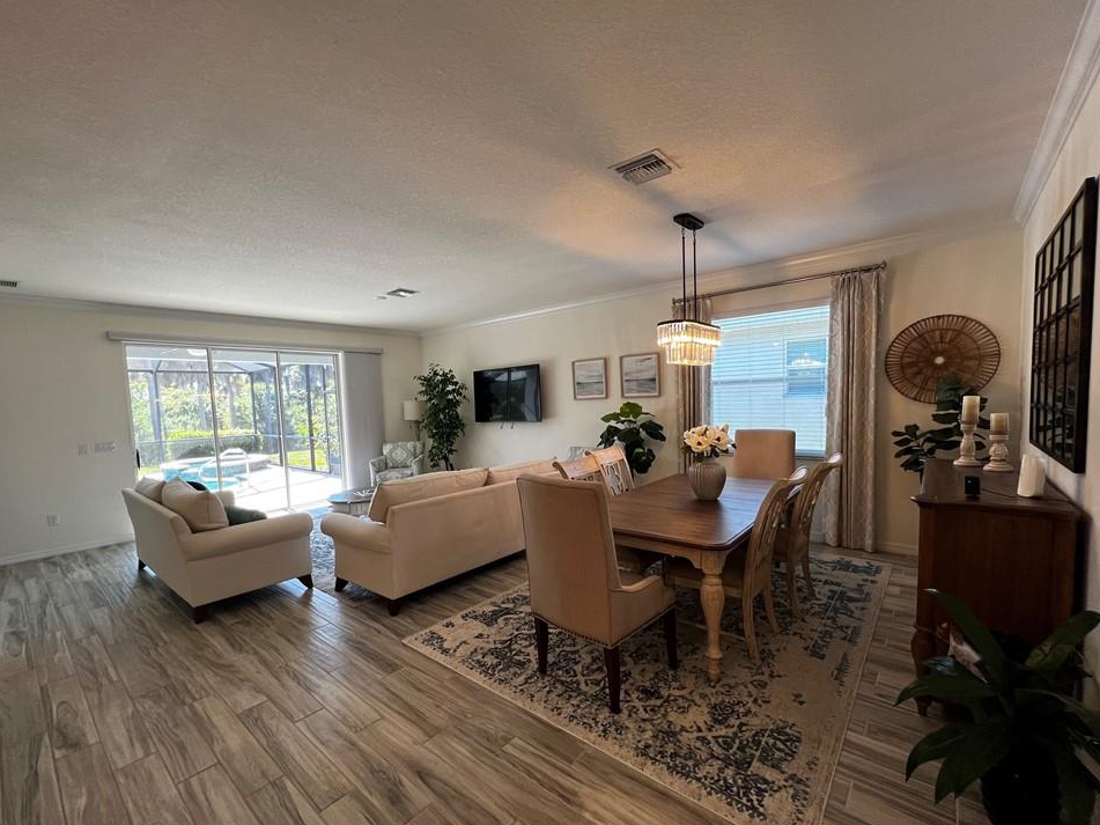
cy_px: 430
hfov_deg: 102.1
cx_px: 539
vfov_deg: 85.6
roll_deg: +2.8
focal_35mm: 14
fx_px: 445
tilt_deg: -4.8
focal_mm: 1.57
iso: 100
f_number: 1.8
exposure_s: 1/120
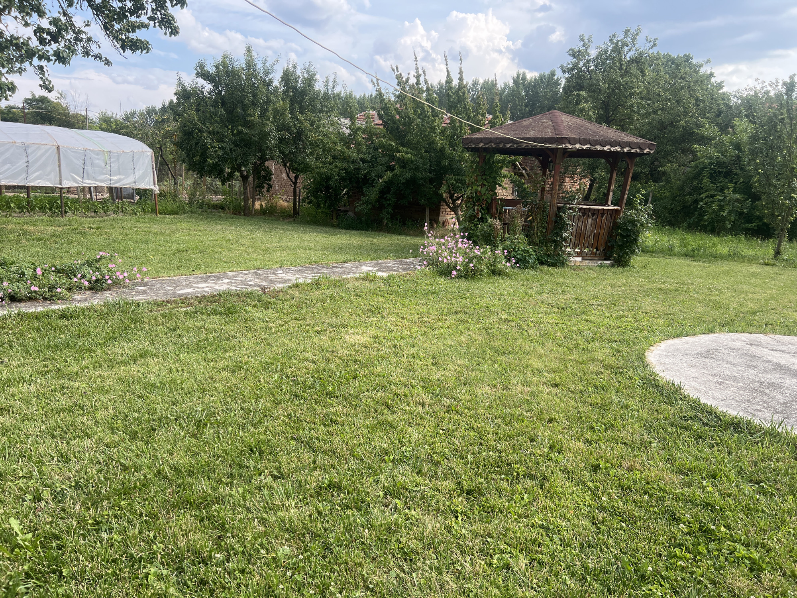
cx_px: 398
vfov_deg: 53.1
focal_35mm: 26
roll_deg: -1.7
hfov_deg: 67.3
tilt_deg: -11.2
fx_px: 599
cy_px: 299
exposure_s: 1/1311
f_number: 1.5
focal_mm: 5.7
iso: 50
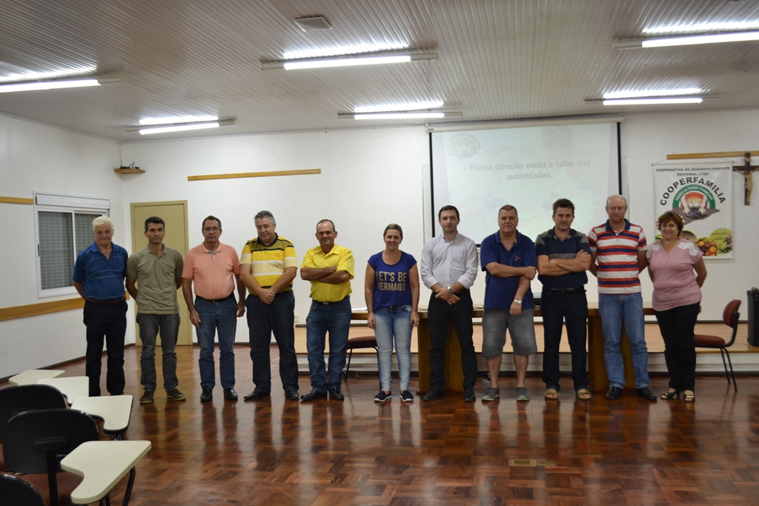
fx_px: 759
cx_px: 380
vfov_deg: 36.9
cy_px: 253
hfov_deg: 53.1
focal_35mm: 36
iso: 400
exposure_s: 1/25
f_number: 4
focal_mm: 24
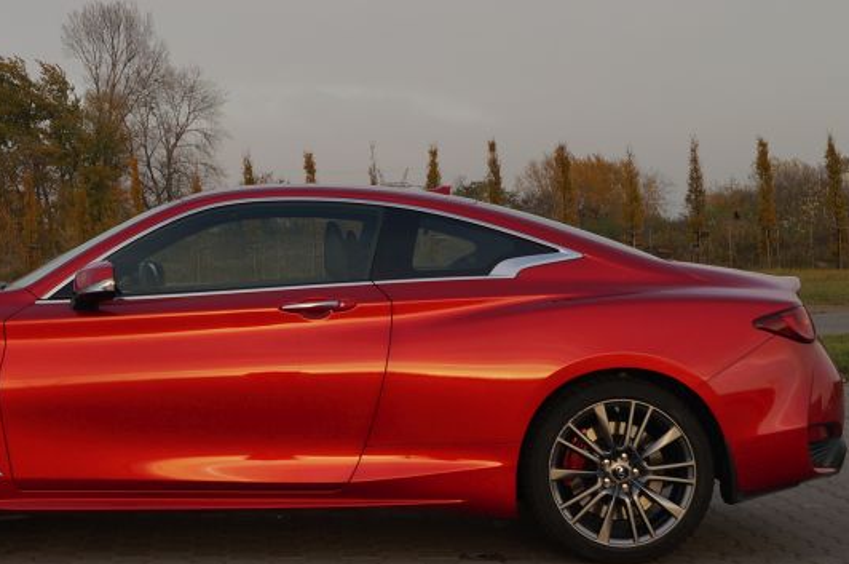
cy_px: 146
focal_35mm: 75
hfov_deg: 26.7
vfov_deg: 18.0
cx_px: 214
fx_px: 1766
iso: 100
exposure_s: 1/100
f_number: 5
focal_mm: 26
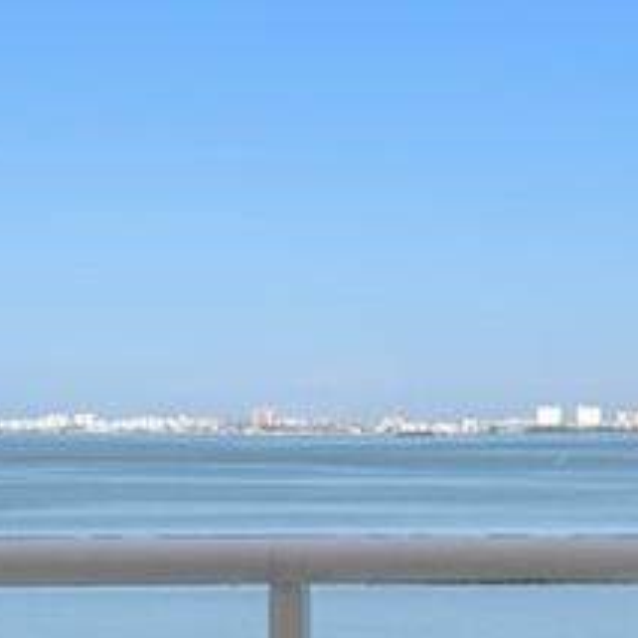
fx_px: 2252
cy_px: 441
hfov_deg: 15.0
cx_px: 933
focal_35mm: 108
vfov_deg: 16.1
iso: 320
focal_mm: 17
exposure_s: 1/13
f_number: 8
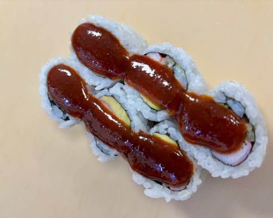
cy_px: 112
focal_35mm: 28
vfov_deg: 51.5
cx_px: 145
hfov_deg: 62.1
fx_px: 226
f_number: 1.6
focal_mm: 5.96
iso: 100
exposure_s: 1/60
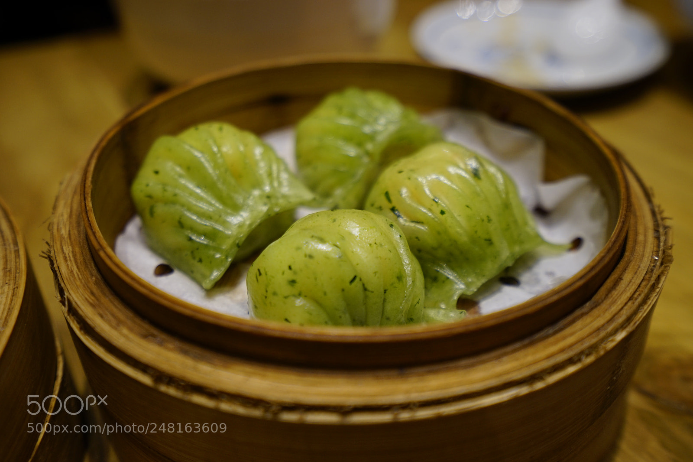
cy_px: 231
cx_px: 346
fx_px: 654
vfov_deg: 38.9
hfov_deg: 55.8
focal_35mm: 34
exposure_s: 1/60
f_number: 4
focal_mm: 34
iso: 320
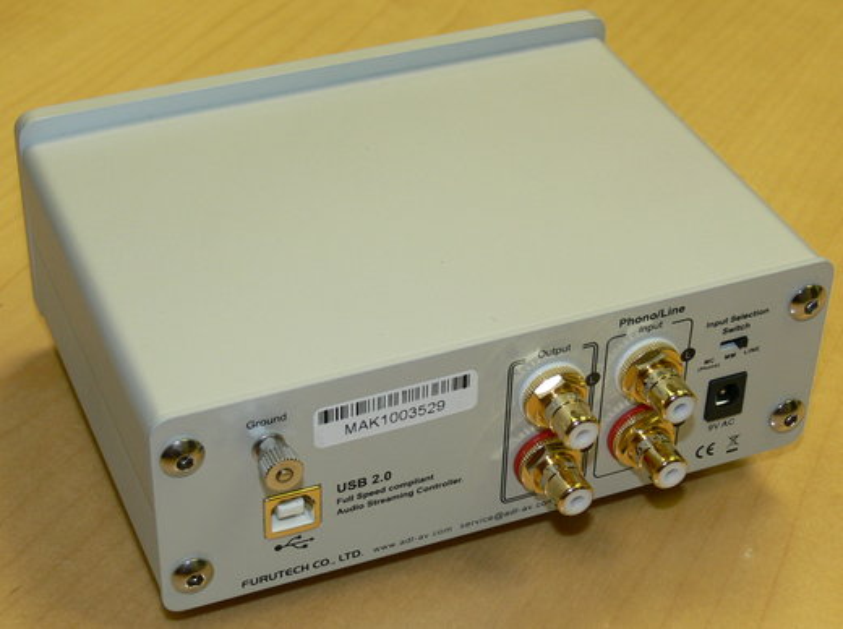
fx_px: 1483
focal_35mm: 61
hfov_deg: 31.7
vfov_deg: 24.0
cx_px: 422
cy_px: 314
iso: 100
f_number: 3.2
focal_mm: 11.4
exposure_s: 1/30
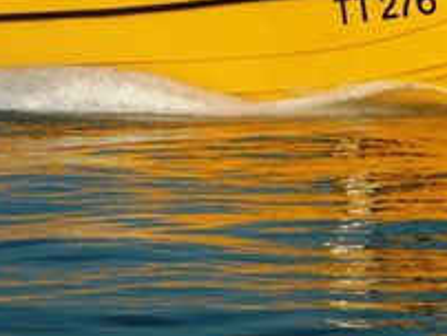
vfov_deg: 6.7
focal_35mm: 221
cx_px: 281
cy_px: -6
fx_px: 2857
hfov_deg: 8.9
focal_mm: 62
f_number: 10
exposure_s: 1/320
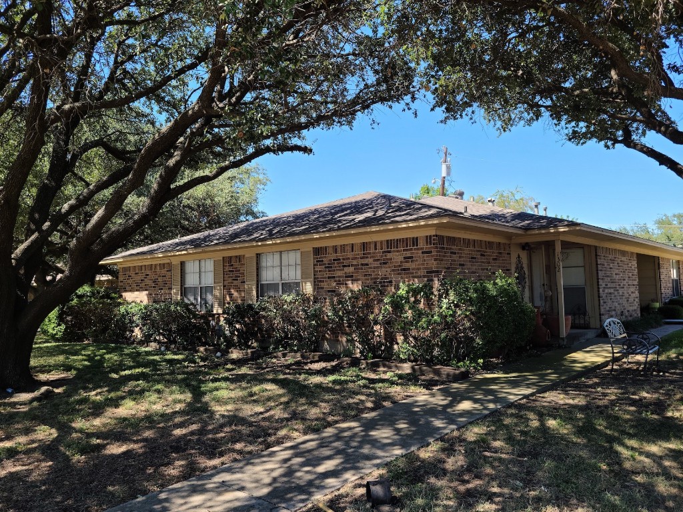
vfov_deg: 49.7
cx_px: 342
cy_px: 256
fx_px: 552
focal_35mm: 28
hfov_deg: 63.4
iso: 25
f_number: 2
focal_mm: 5.9
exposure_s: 1/296
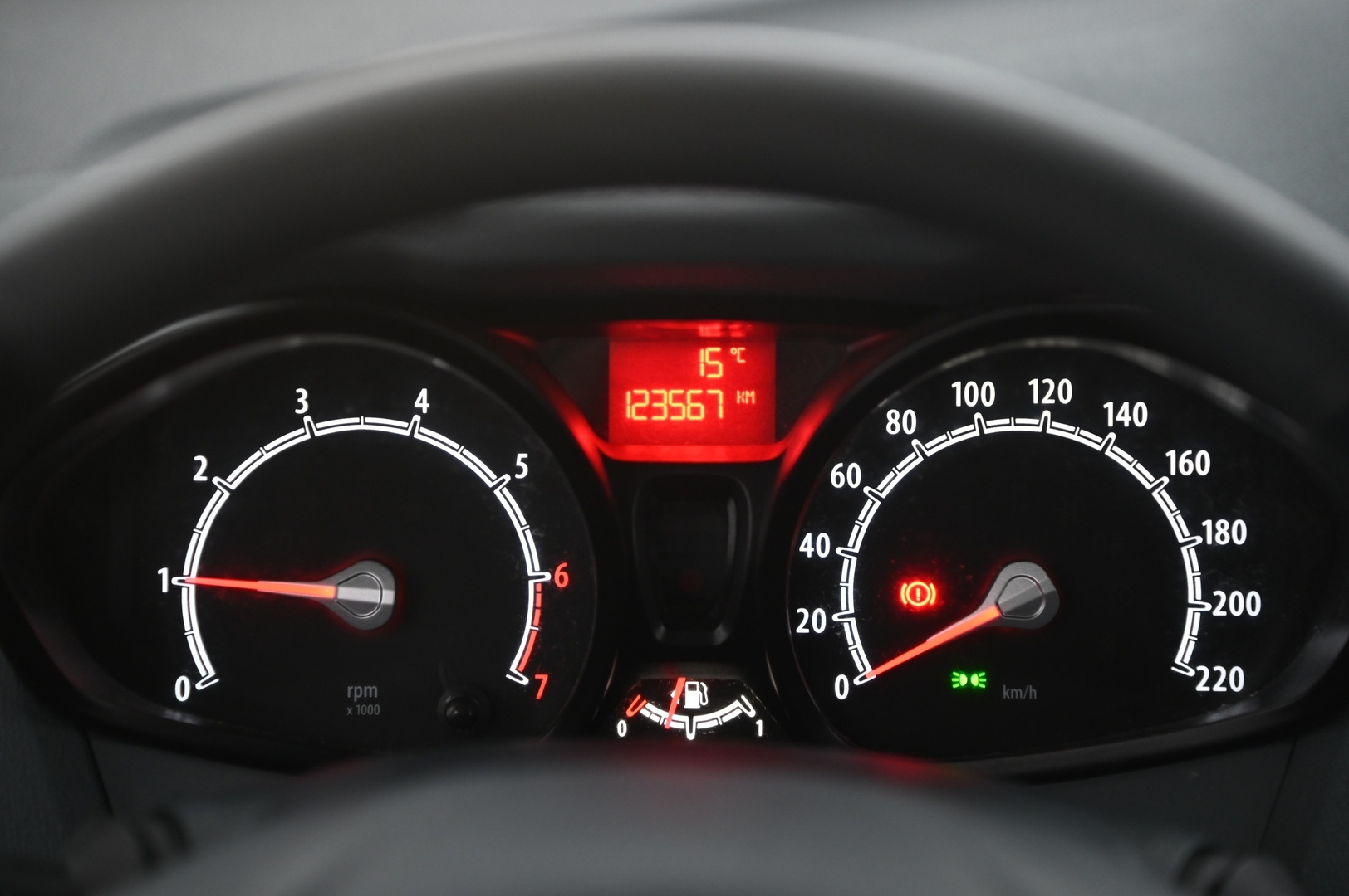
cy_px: 448
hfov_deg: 17.1
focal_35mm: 120
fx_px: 4493
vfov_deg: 11.4
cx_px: 674
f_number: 4
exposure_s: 1/25
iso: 2000
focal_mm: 120
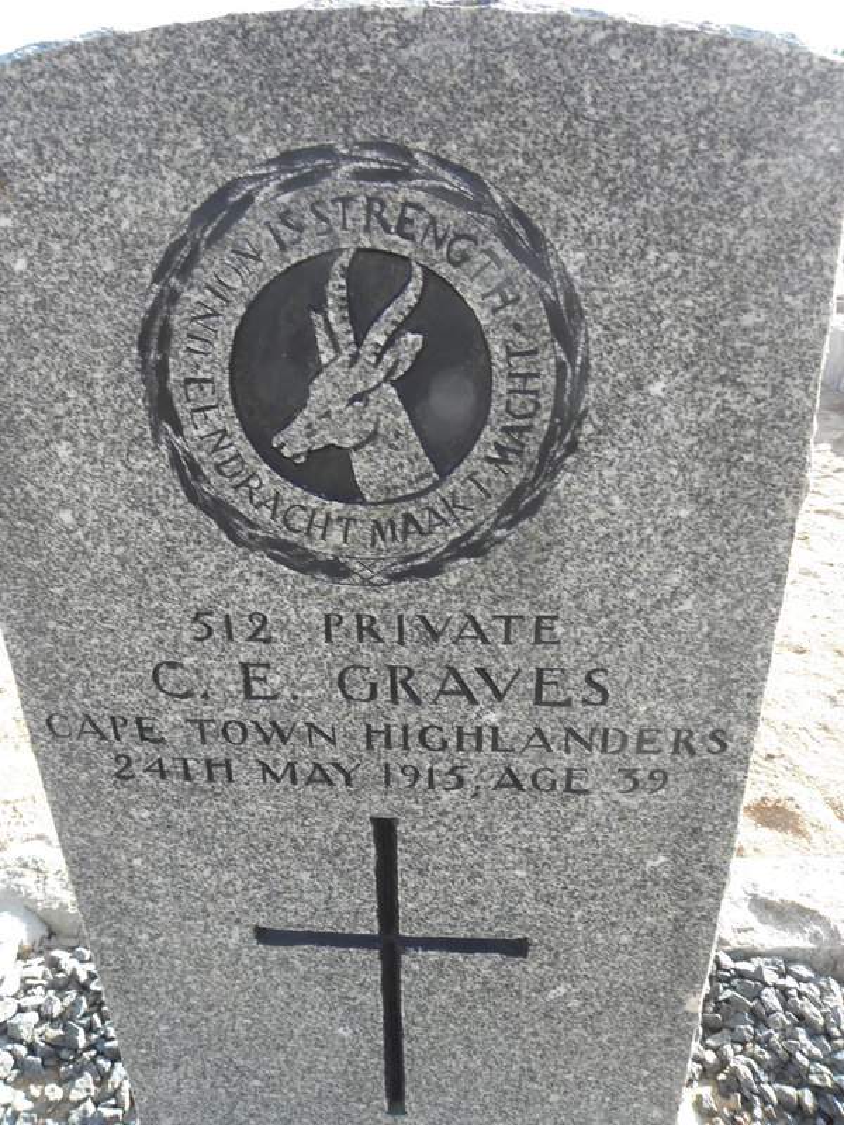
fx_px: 845
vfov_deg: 67.3
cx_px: 422
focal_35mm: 26
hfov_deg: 53.1
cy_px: 562
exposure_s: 1/60
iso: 64
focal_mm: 4.6
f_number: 4.5
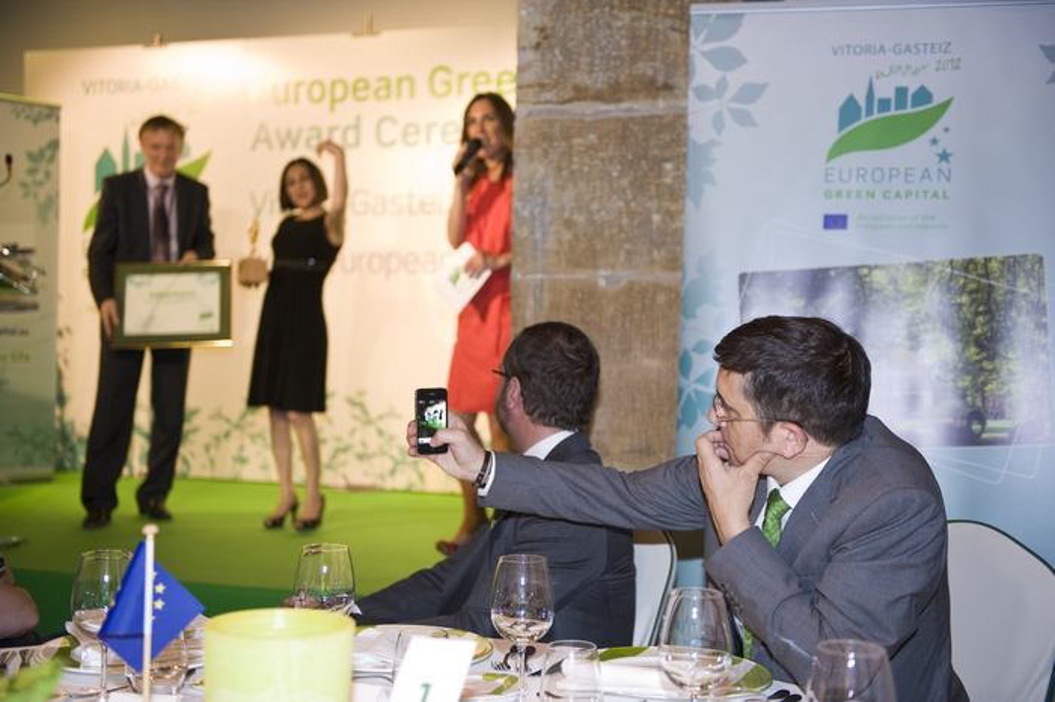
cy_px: 351
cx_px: 528
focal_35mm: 48
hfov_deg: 41.1
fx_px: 1406
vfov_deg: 28.0
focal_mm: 48
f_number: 2.8
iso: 1000
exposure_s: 1/160
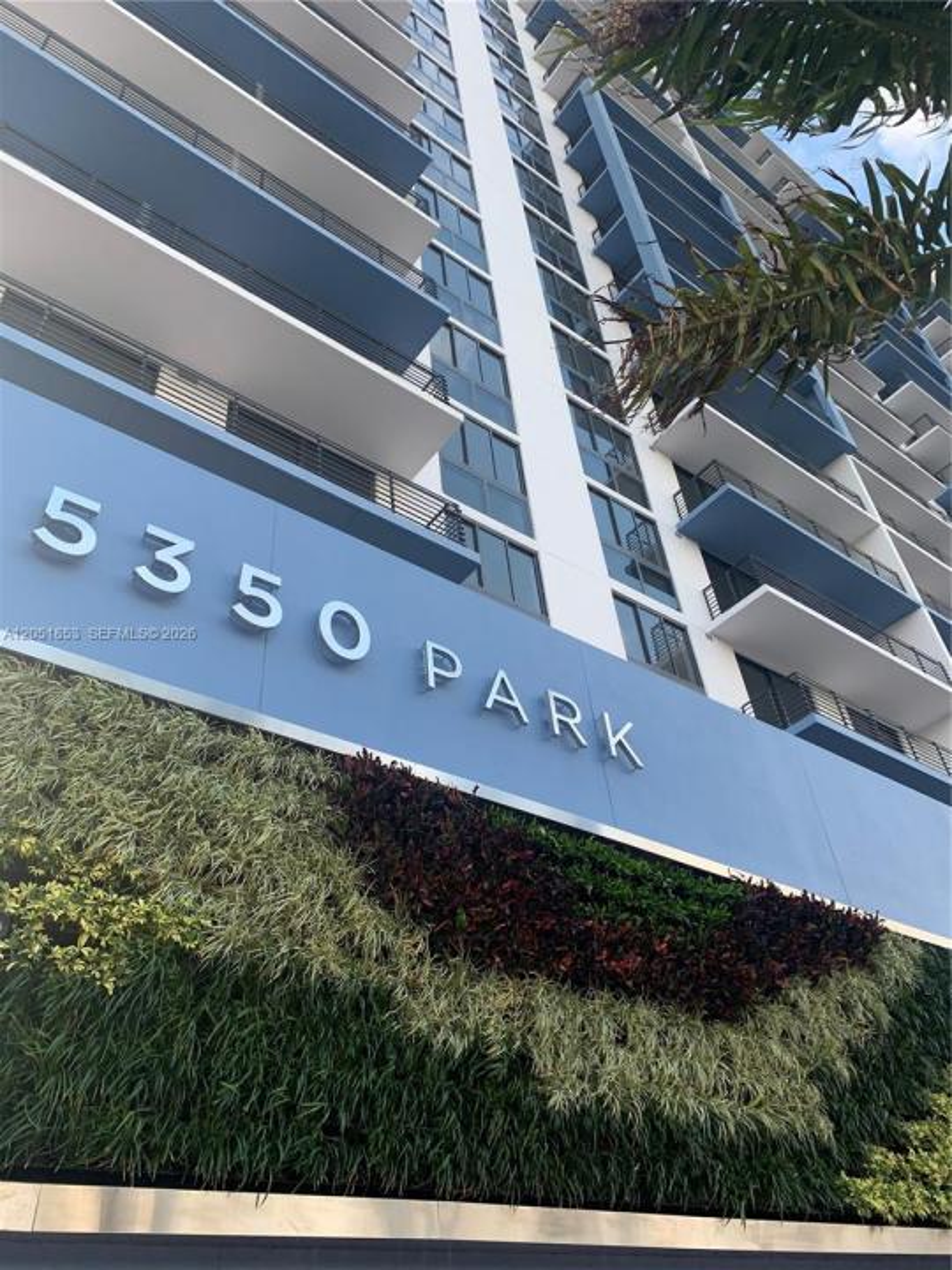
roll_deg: +6.4
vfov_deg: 67.3
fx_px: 953
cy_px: 635
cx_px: 476
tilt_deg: +38.1
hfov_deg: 53.1
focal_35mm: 26
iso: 25
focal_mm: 4.25
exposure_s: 1/156
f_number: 1.8
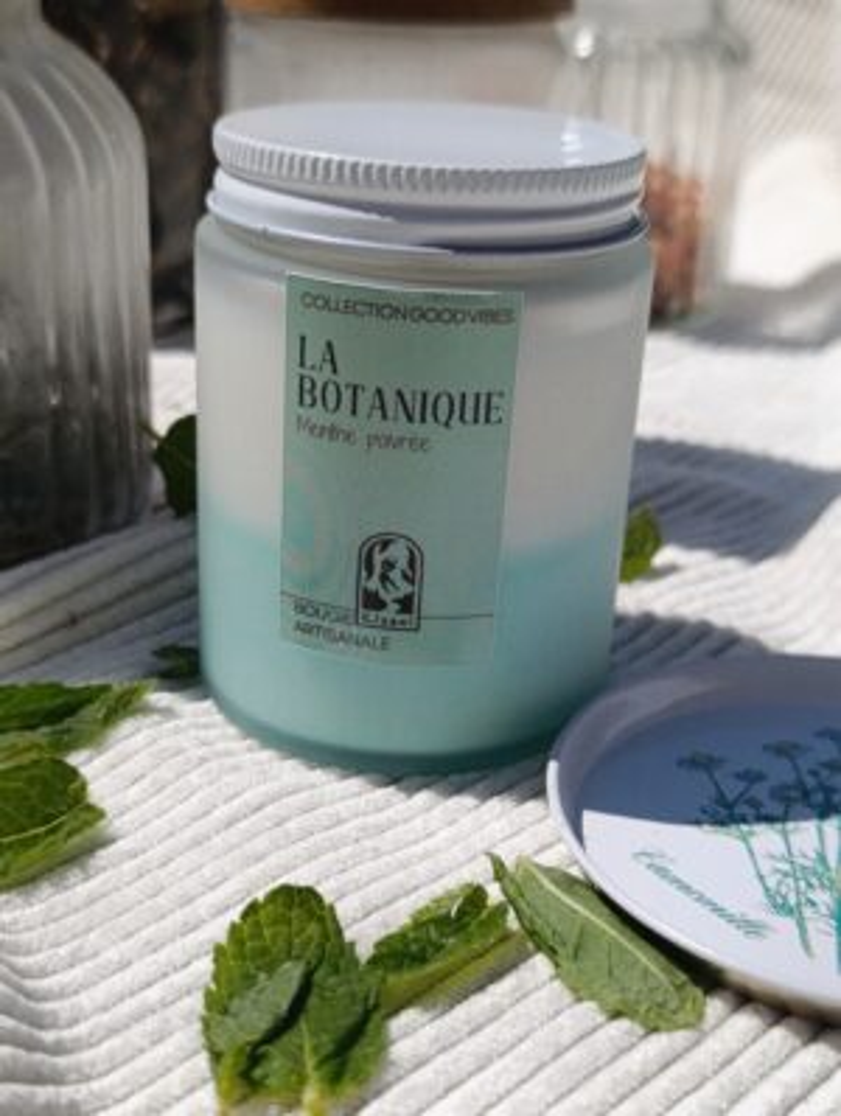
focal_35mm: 23
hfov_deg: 59.0
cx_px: 420
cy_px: 558
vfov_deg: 73.8
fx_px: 743
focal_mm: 6.14
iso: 50
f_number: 1.6
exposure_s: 1/1215
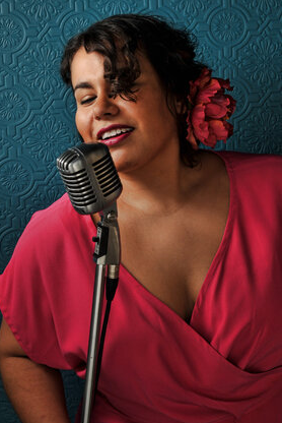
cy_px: 272
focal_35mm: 101
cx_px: 177
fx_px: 1185
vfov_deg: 20.1
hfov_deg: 13.6
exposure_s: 1/200
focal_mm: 70
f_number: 5.6
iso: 200
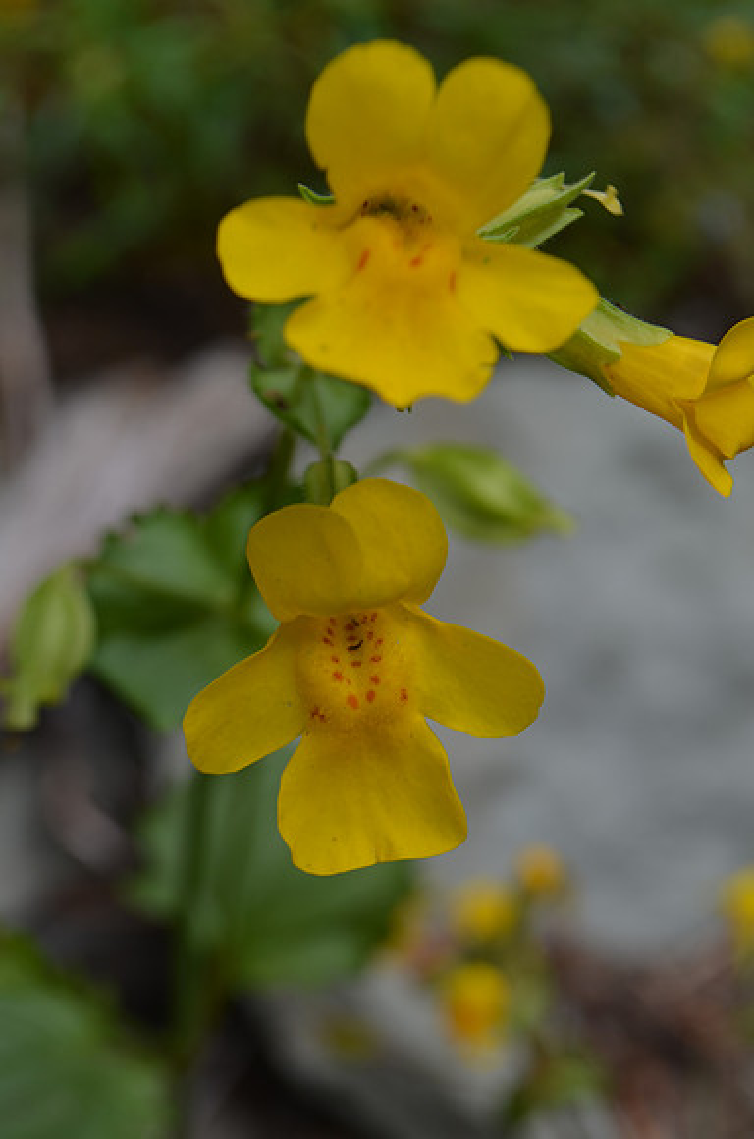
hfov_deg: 16.5
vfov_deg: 24.7
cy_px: 570
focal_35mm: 82
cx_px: 377
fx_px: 2604
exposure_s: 1/60
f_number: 8
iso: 100
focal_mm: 55
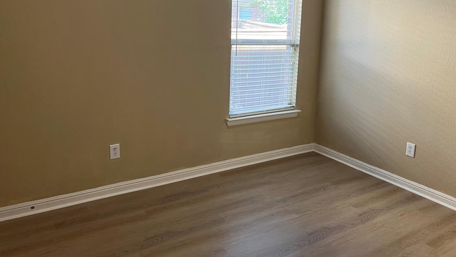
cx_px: 254
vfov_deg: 36.2
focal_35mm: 32
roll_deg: -2.4
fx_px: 387
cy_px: 81
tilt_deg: -9.2
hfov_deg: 60.8
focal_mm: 5.7
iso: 125
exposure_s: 1/60
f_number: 1.5
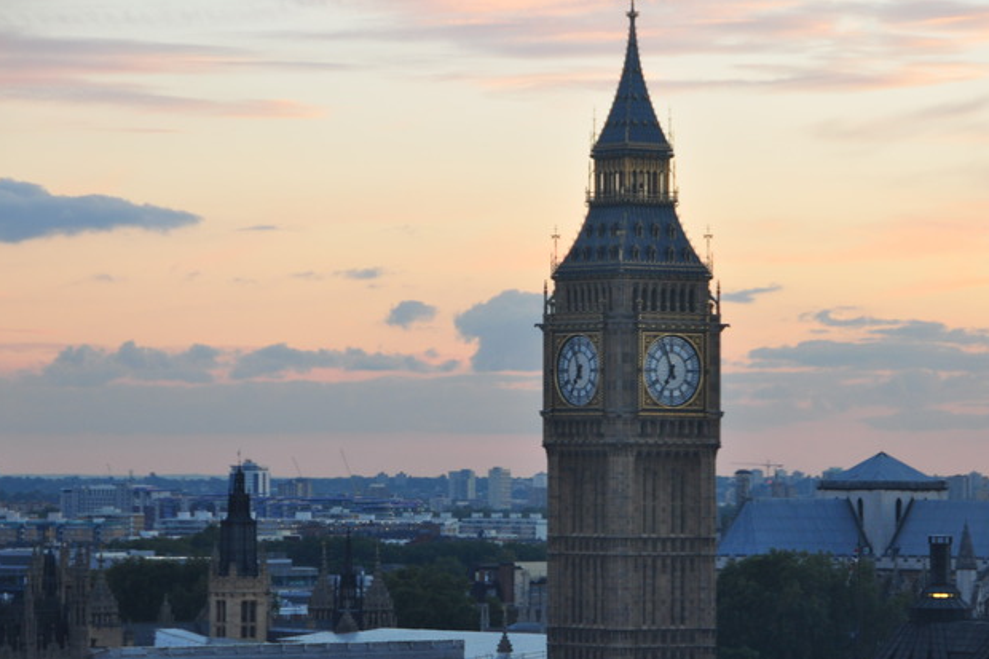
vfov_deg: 7.5
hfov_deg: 11.2
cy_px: 366
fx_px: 5043
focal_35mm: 184
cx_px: 568
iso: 280
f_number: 5.3
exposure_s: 1/30
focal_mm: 95
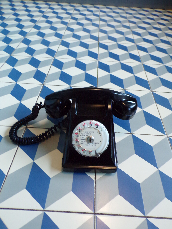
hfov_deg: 56.8
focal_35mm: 24
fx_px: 159
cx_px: 86
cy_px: 114
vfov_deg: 71.6
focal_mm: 4.3
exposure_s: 1/10
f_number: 3
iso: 400
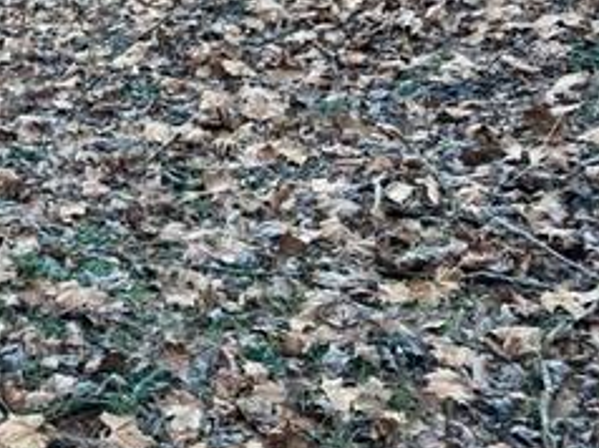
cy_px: -123
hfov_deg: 24.0
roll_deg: +0.8
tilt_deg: +1.5
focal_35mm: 70
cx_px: -204
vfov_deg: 19.5
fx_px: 1210
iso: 125
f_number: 1.5
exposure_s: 1/121
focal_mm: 5.7
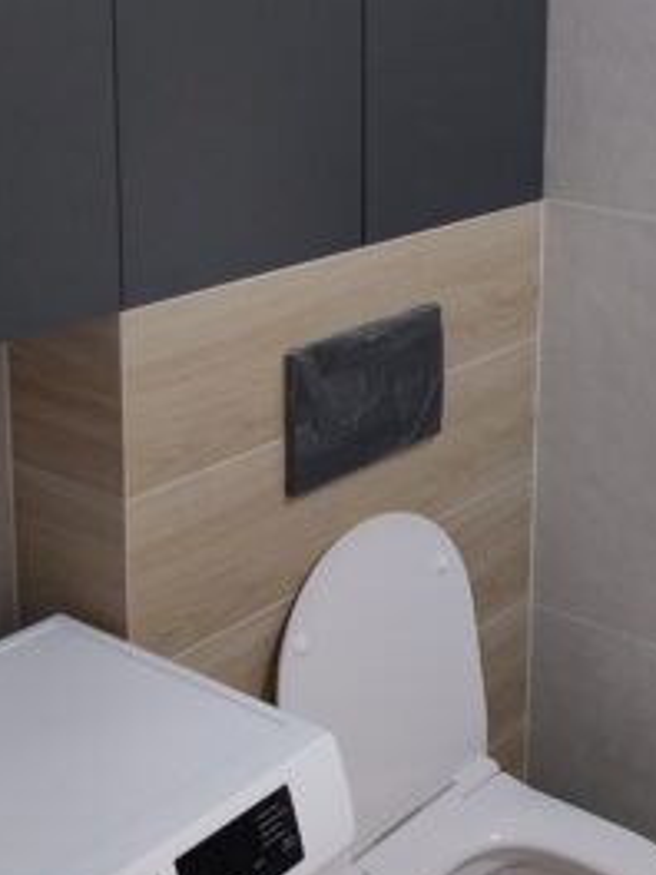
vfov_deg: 32.1
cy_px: 219
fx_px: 1491
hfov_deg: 23.9
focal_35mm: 59
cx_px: 626
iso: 100
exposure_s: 1/50
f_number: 1.8
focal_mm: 4
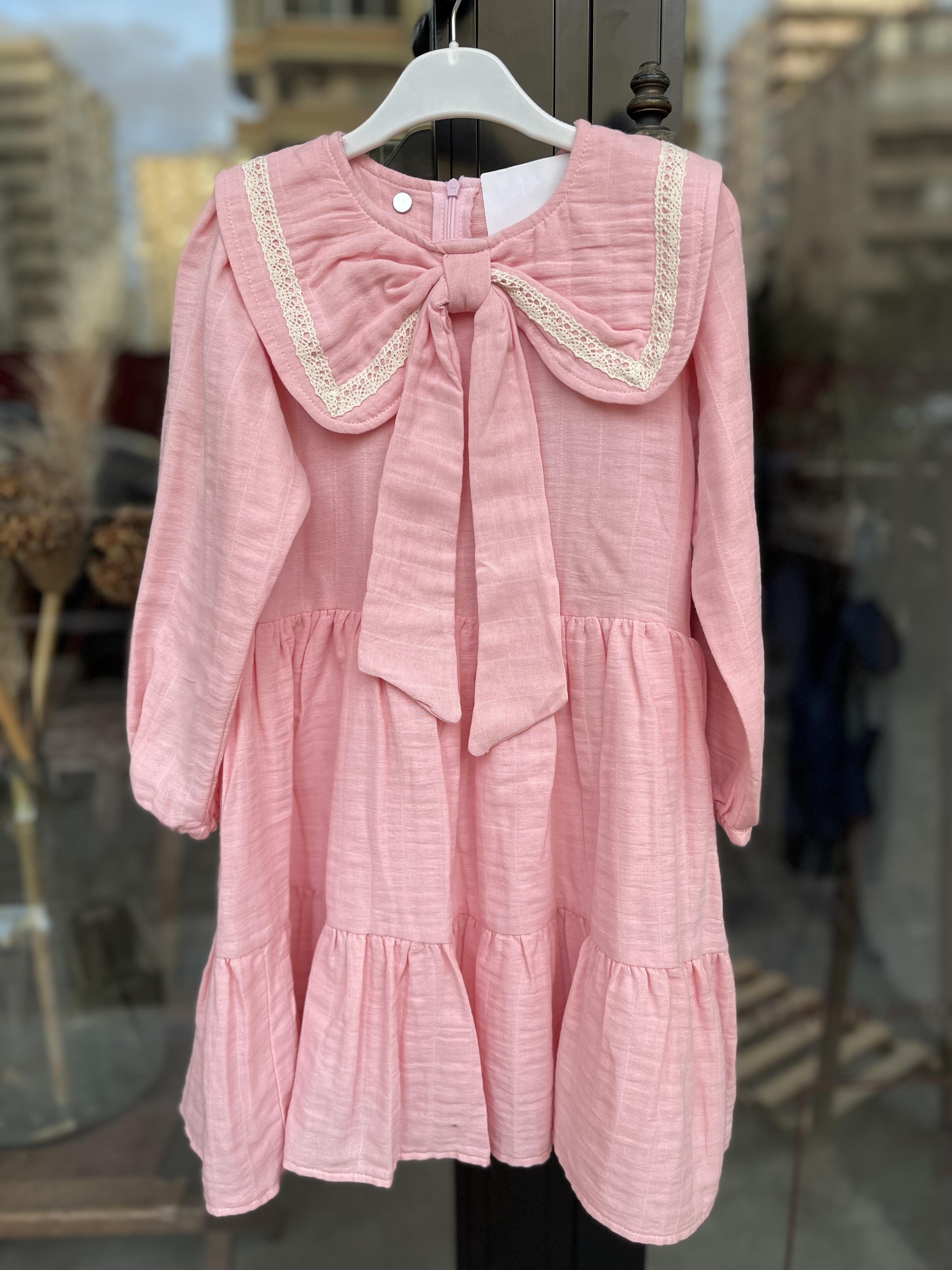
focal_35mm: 26
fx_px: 953
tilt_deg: -11.8
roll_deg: +0.9
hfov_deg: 53.1
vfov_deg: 67.3
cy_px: 635
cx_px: 476
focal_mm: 5.1
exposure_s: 1/100
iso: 64
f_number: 1.6
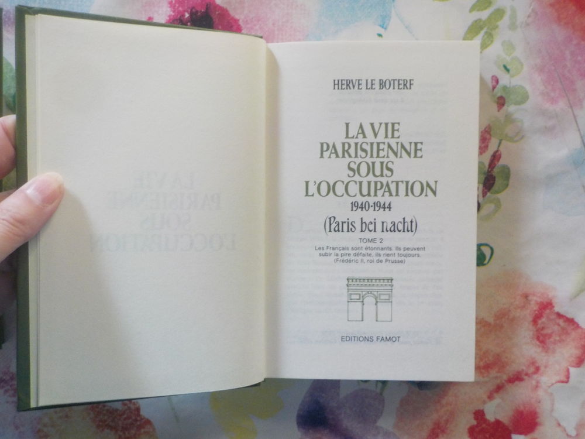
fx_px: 507
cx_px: 292
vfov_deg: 46.8
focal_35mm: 30
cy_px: 220
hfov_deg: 60.0
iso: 400
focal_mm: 4.1
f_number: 3.3
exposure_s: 1/20
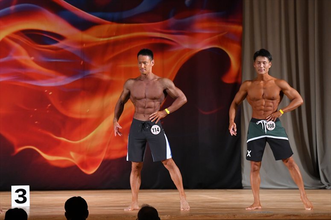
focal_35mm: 183
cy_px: 110
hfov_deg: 11.2
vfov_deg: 7.5
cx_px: 166
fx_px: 1682
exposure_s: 1/400
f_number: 5.6
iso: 3200
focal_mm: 122
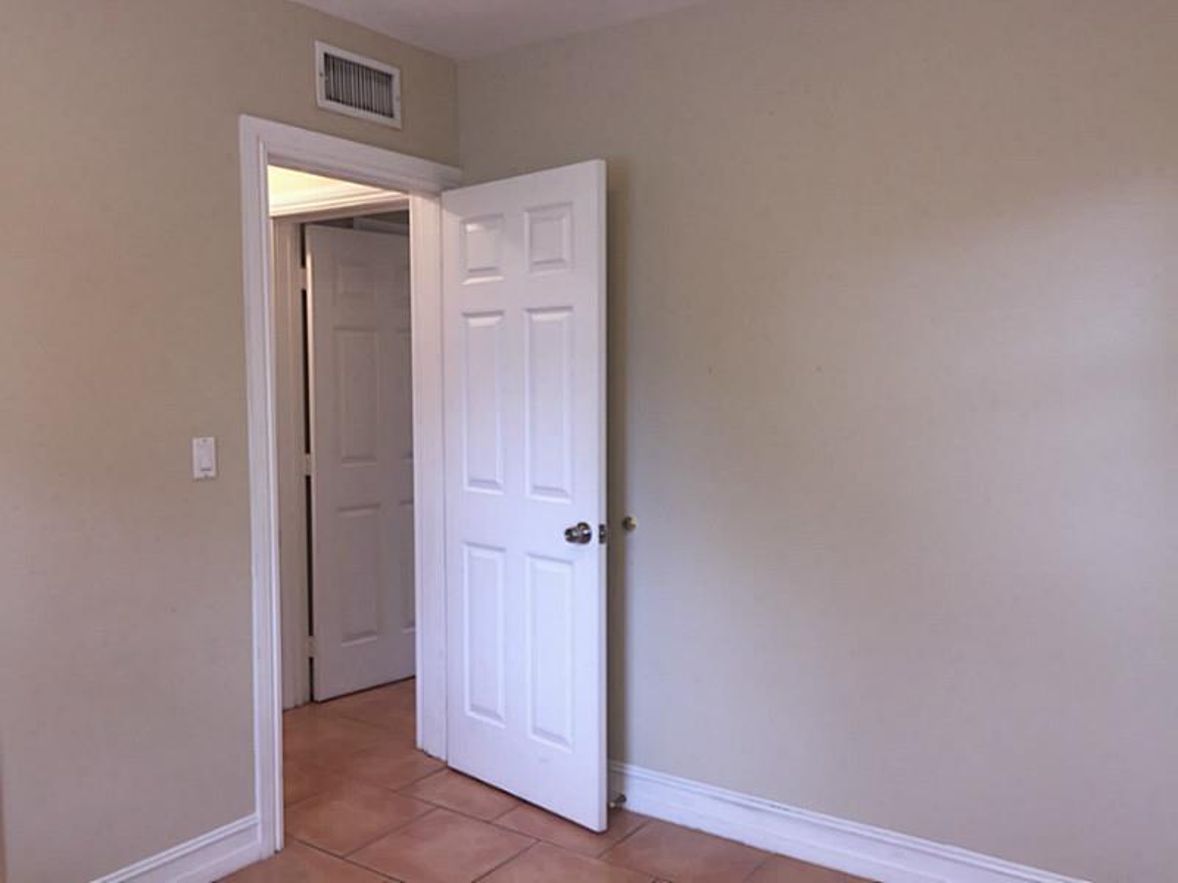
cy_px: 442
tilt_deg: -3.1
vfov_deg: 48.2
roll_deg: +0.3
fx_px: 987
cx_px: 589
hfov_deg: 61.7
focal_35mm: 29
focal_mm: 4.15
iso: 50
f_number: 2.2
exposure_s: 1/30
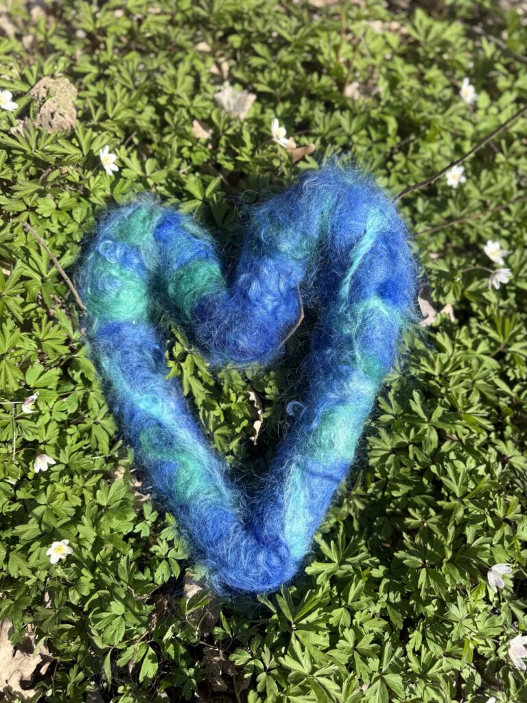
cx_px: 264
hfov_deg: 56.8
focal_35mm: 24
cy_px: 352
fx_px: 487
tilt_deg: -75.4
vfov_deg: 71.6
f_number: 1.78
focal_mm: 6.76
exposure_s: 1/1770
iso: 80
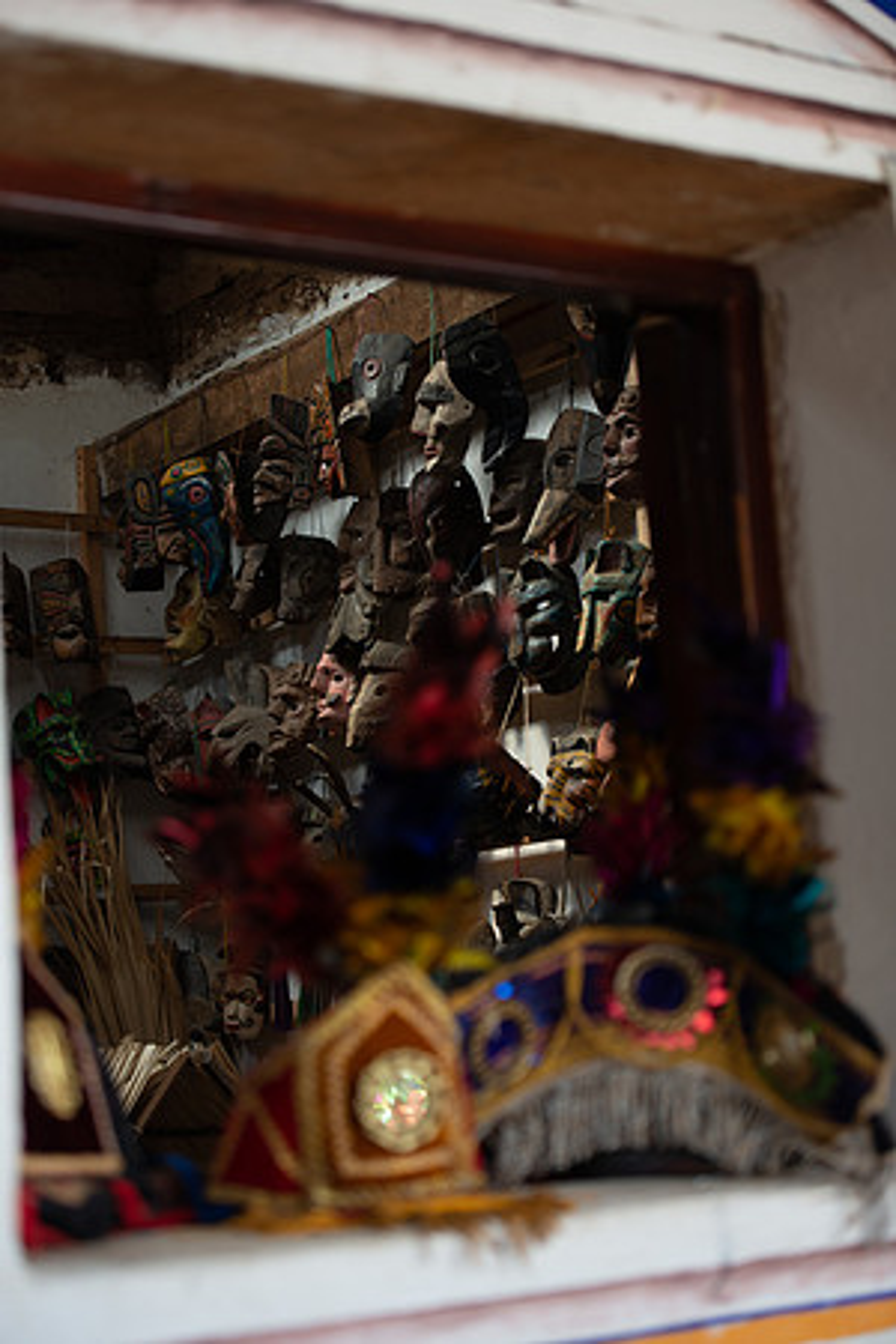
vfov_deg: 28.8
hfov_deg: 19.5
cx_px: 448
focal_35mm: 70
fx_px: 2613
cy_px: 672
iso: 160
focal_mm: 70
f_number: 2.8
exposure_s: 1/160
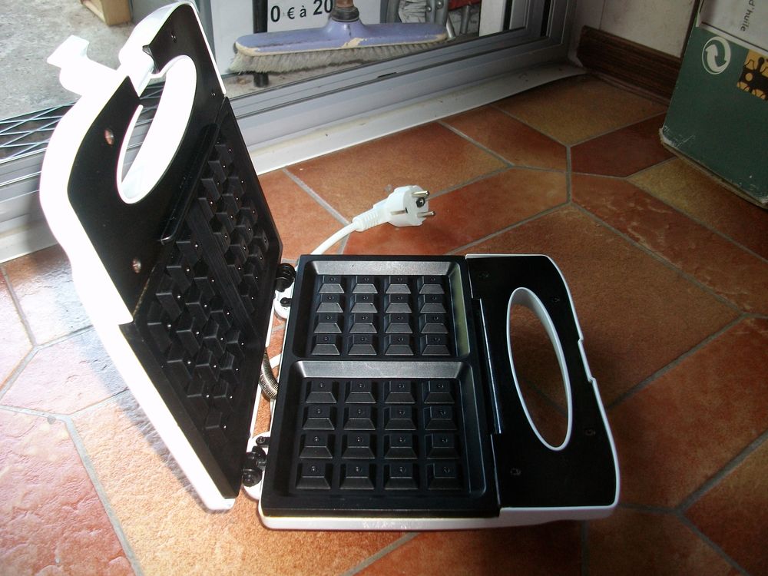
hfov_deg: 56.8
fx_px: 710
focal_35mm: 32
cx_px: 384
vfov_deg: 44.2
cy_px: 288
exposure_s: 1/40
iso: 125
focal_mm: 5.7
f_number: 2.9
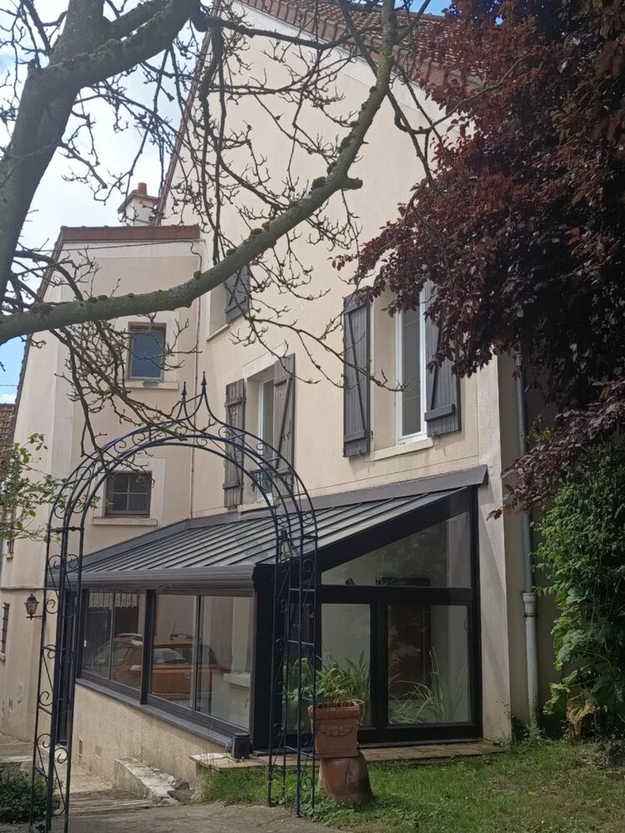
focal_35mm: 39
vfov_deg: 47.9
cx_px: 312
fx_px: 939
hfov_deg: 36.8
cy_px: 416
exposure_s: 1/481
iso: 50
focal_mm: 5.24
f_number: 1.7
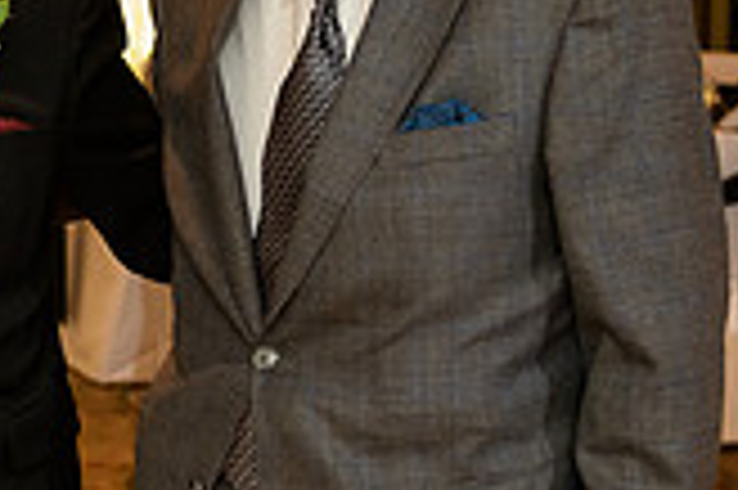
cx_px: -162
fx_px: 2539
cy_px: 106
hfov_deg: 15.9
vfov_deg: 11.0
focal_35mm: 124
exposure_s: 1/125
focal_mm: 35
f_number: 3.2
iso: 1000
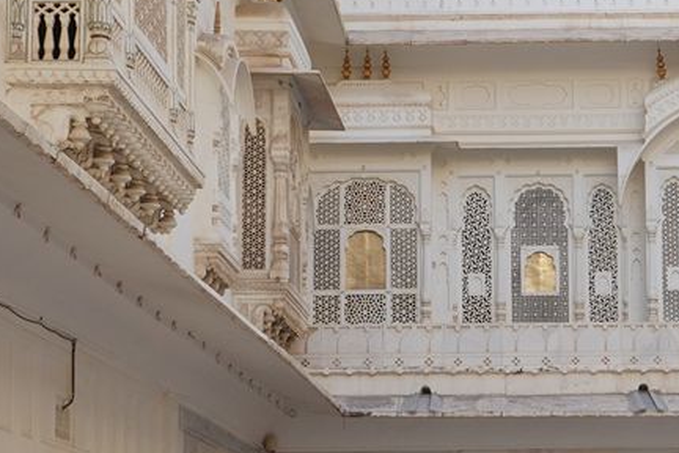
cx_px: 630
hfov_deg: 18.1
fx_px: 2093
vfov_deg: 12.3
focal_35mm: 111
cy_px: 346
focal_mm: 24
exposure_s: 1/100
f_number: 13
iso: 800
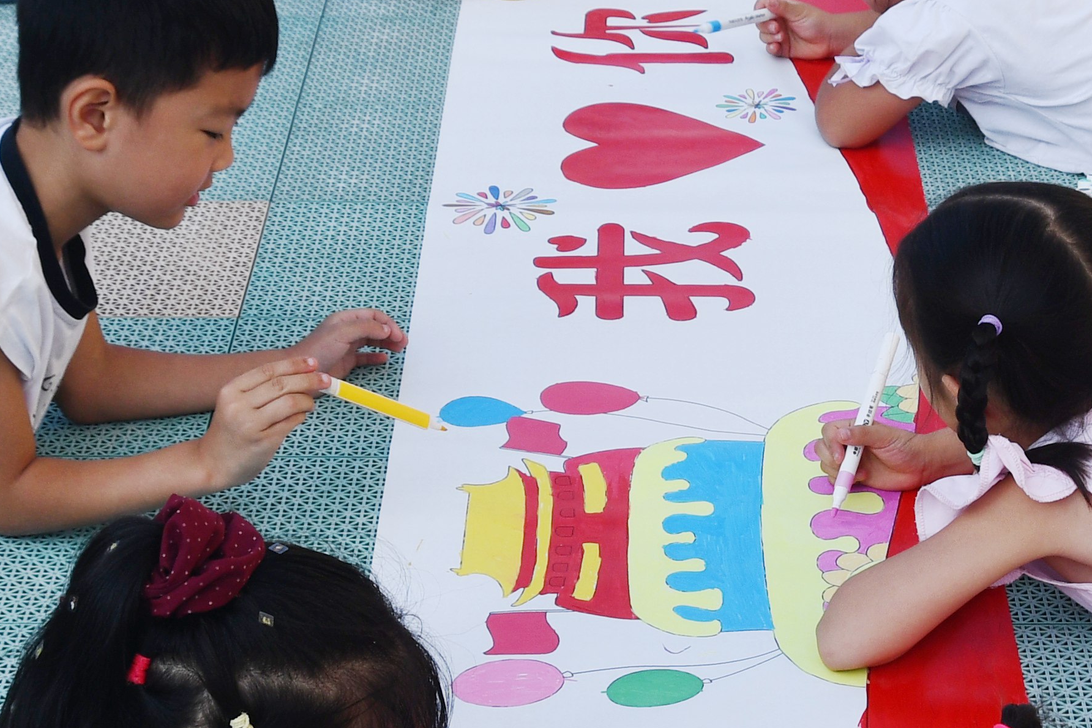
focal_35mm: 103
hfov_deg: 19.7
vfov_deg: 13.3
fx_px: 3124
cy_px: 416
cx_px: 815
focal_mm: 22
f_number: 8
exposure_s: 1/250
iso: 100
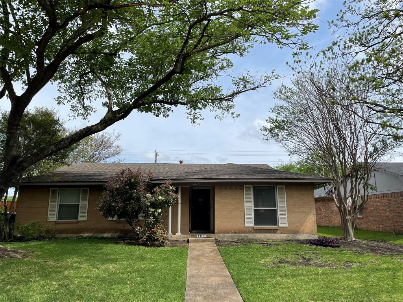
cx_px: 202
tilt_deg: +12.0
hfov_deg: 67.3
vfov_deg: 53.1
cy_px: 151
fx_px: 303
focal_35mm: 26
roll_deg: +1.0
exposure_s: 1/3731
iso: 32
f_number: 1.6
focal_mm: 4.2
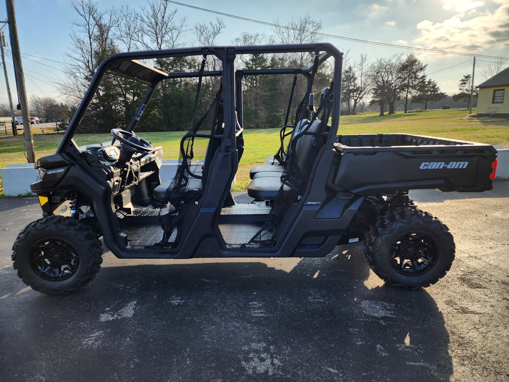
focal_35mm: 23
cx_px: 254
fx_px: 338
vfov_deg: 58.9
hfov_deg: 73.9
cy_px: 191
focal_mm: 6.4
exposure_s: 1/395
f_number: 1.8
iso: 12
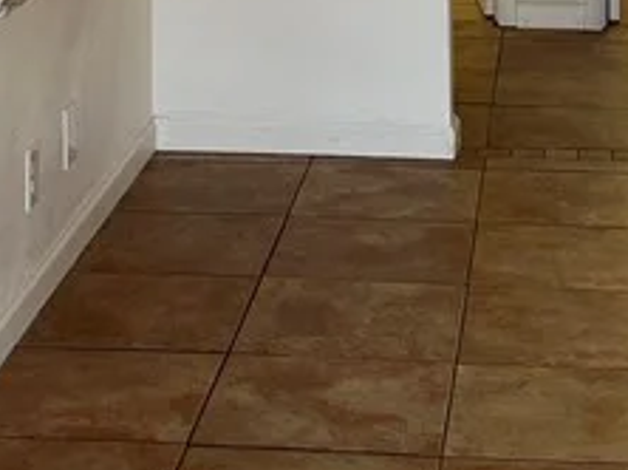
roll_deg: +0.6
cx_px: 328
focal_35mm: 120
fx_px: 2175
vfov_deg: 11.5
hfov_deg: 16.4
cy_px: -371
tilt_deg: -1.9
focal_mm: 5.7
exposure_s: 1/121
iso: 64
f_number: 1.5
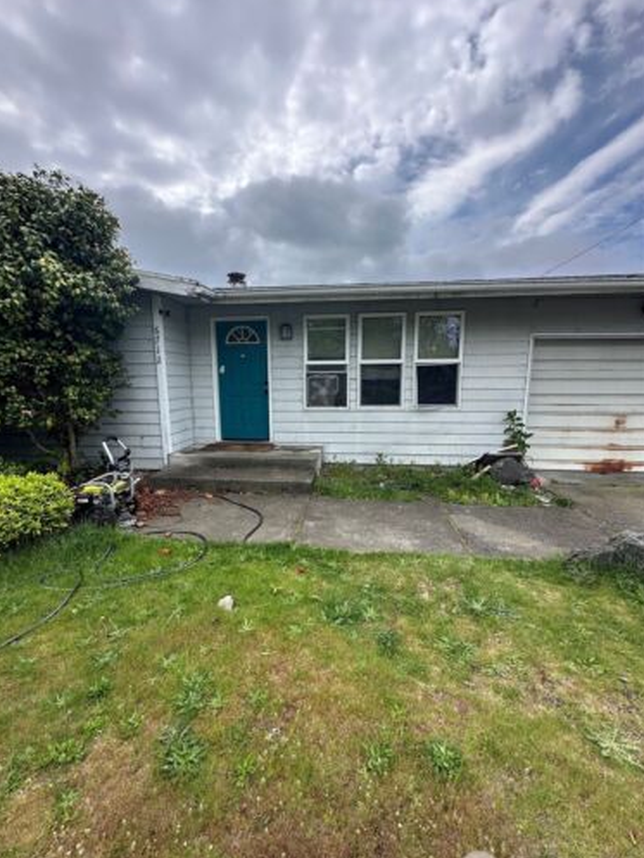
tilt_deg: -8.9
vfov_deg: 98.1
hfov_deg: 81.7
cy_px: 441
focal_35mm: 15
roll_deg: +0.0
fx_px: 372
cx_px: 309
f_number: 2.2
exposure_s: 1/1125
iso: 40
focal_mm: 2.22
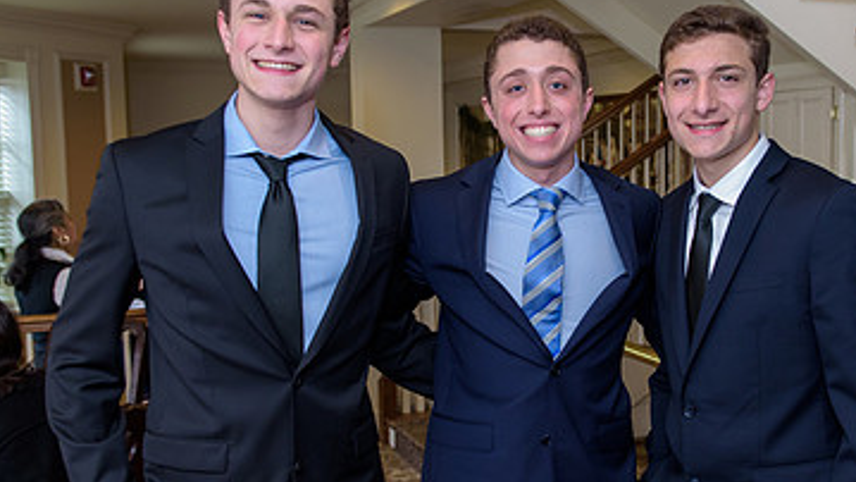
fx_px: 999
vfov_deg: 27.1
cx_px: 534
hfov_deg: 46.0
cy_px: 257
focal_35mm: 44
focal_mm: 26
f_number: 3.2
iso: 1600
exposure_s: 1/125
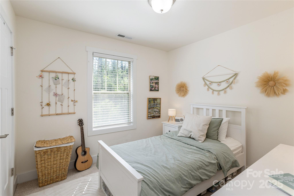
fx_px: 139
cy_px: 98
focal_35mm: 17
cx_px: 147
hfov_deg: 93.3
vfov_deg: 70.5
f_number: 11
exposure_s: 1/100
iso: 320
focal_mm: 17
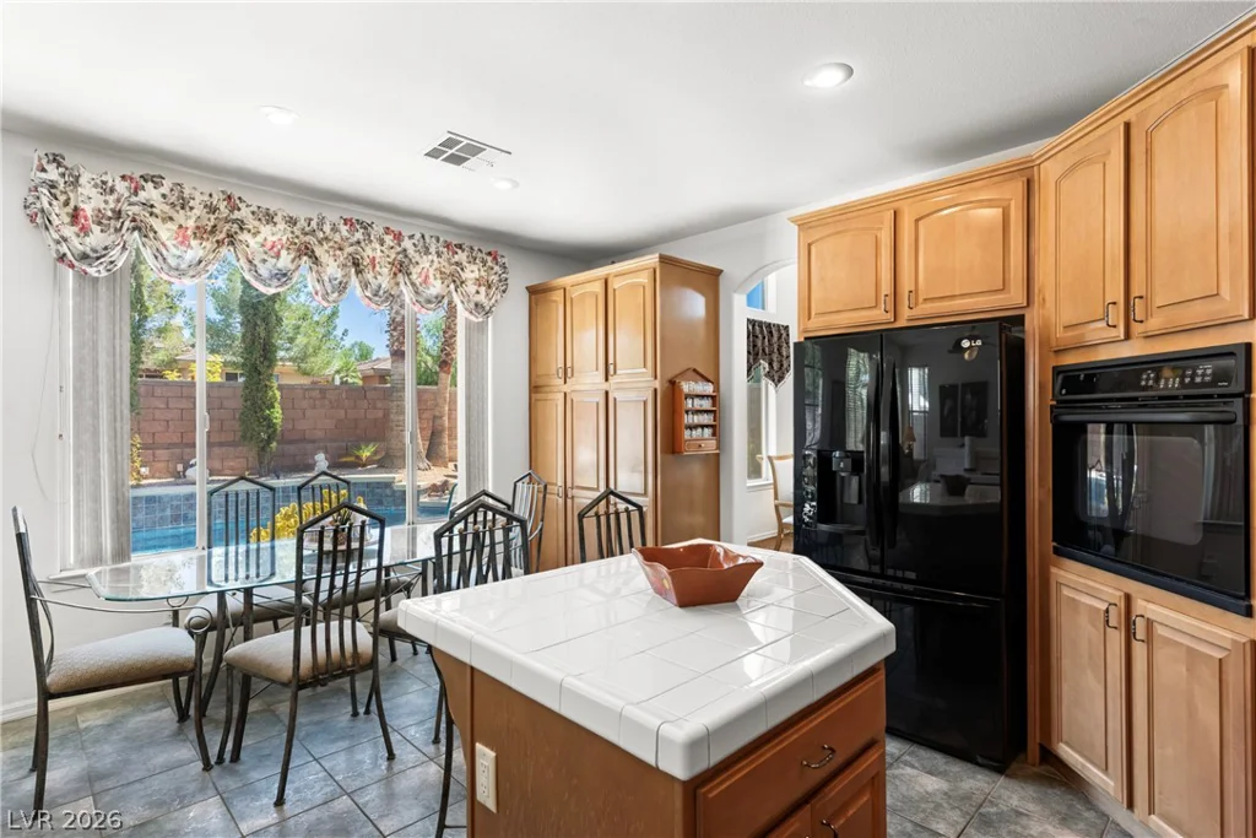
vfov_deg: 67.4
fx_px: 628
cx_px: 628
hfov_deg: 90.0
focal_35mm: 18
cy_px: 419
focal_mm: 18
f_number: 8
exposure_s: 1/50
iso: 400
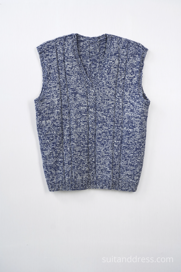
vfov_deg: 38.9
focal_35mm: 51
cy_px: 136
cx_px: 90
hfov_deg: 26.5
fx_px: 385
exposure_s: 1/40
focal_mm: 34
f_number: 7.1
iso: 320
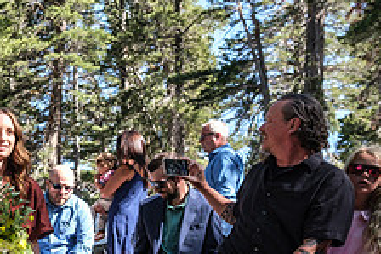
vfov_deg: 19.0
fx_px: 740
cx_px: -87
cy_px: 243
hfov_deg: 25.6
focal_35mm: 70
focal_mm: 18
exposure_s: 1/550
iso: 250
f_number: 3.6
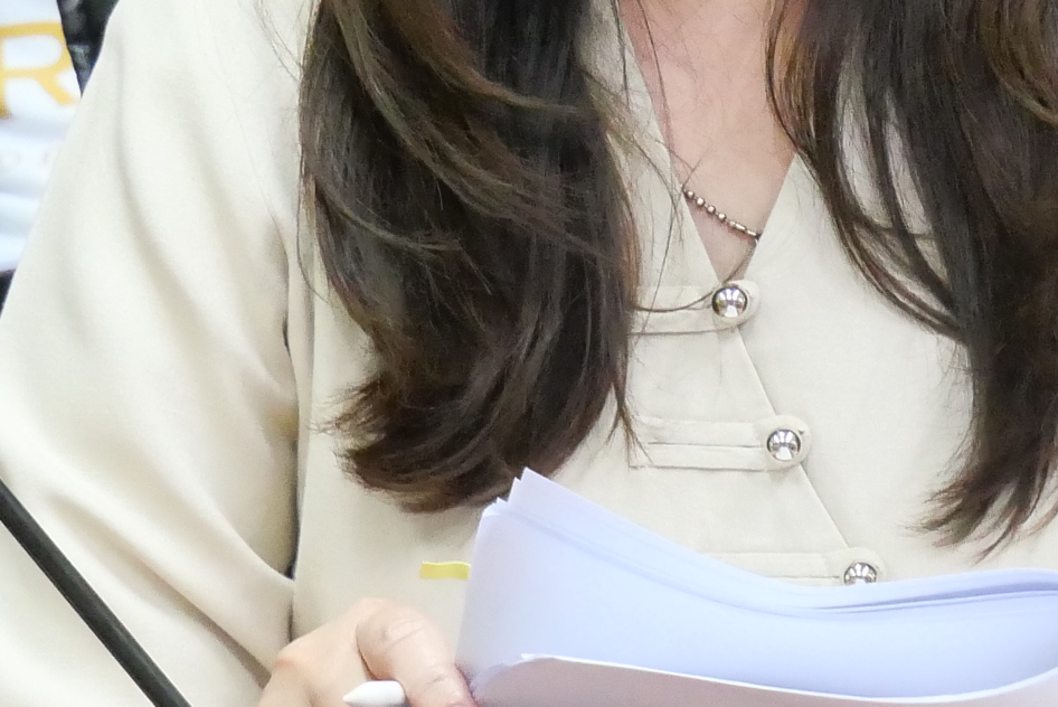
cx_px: 591
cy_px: 9
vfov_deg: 4.3
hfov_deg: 6.5
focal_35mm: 318
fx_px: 9351
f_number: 5.4
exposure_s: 1/25
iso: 3200
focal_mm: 39
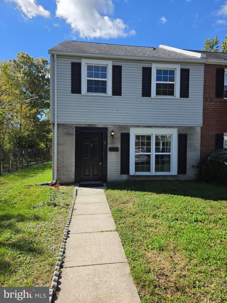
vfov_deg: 73.9
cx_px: 114
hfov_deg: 58.9
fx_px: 201
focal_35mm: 23
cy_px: 152
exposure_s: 1/4408
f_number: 1.8
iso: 80
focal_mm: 5.4
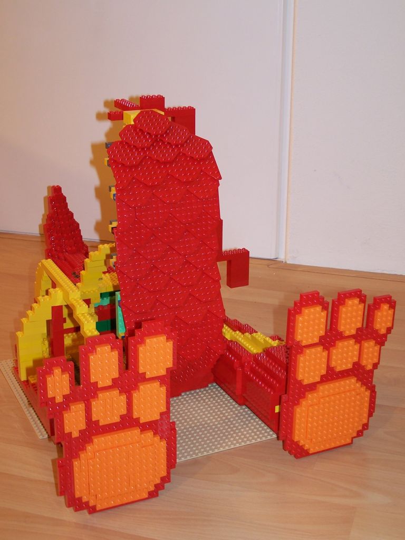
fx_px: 920
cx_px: 202
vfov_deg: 32.7
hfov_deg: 24.8
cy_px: 270
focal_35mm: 59
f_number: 3.1
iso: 80
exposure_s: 1/2
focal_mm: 9.8
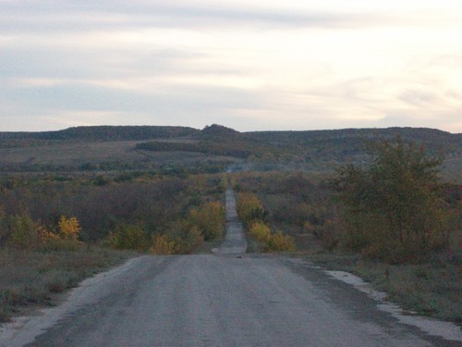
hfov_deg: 19.3
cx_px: 231
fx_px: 1361
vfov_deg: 14.5
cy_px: 174
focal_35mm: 102
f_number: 5.1
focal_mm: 17.1
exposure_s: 1/250
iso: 633
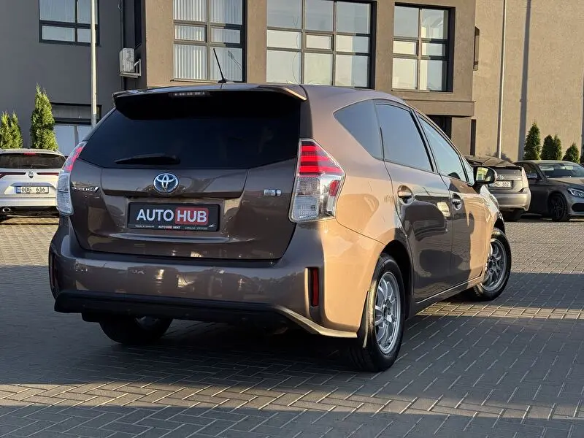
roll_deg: -0.4
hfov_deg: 39.7
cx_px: 292
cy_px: 219
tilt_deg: -4.2
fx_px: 810
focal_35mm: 48
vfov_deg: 30.3
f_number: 1.78
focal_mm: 6.76
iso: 64
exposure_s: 1/1923
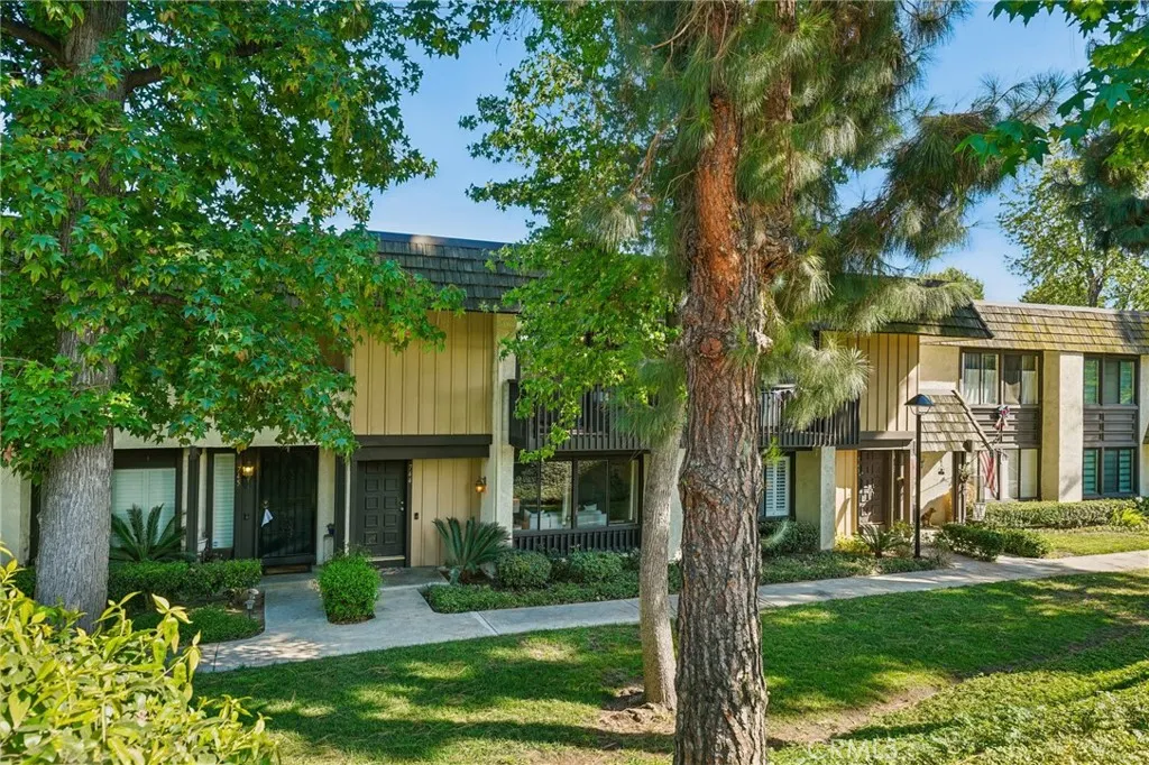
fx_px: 766
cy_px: 382
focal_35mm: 24
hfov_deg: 73.8
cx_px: 574
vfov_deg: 53.1
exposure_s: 1/30
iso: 200
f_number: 8
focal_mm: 24
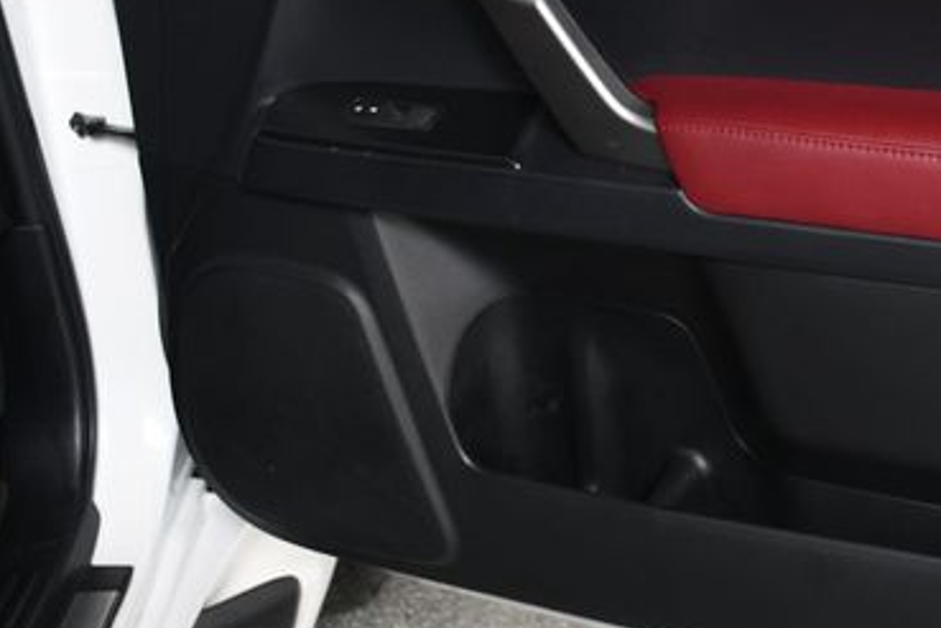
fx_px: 1542
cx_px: 747
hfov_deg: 33.0
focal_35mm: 59
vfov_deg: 22.7
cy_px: 146
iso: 100
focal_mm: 23
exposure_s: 1/160
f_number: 5
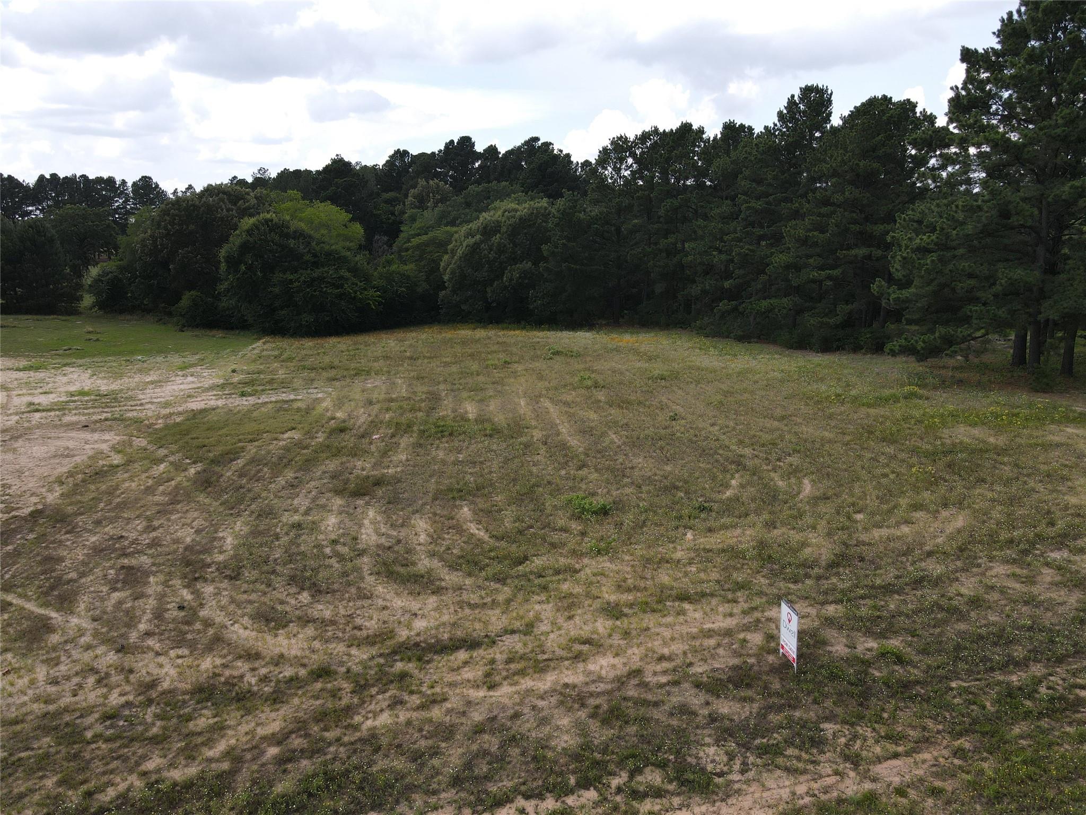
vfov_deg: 56.8
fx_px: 753
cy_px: 408
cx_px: 543
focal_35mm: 24
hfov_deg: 71.6
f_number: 2.8
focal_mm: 4.5
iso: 100
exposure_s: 1/320
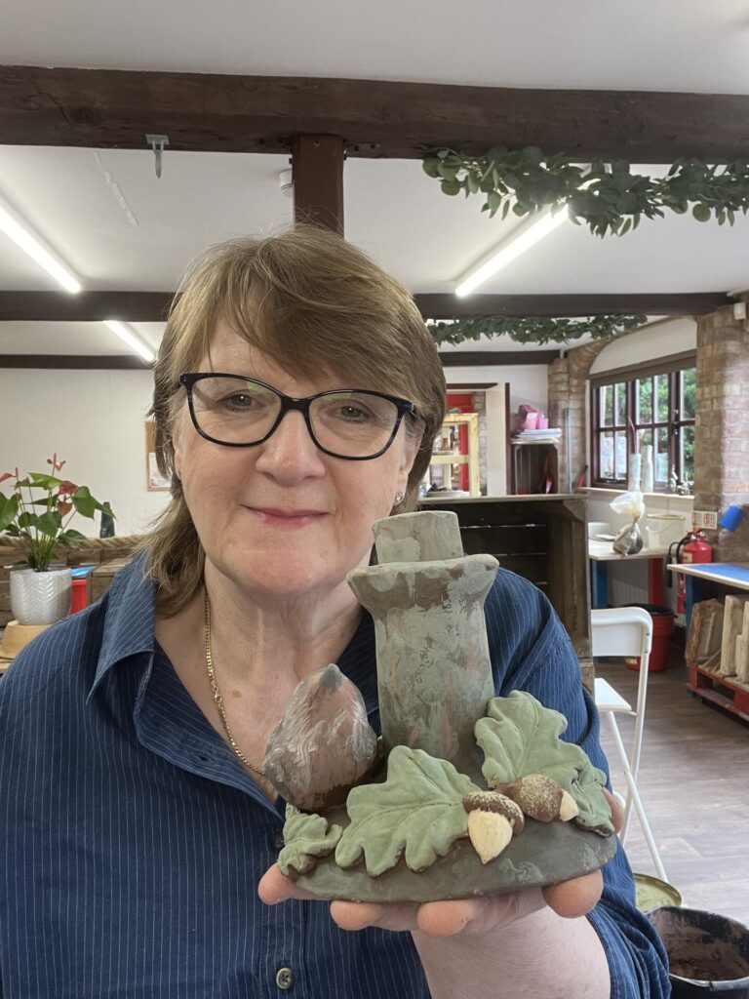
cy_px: 500
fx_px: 865
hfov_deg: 46.8
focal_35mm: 30
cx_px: 374
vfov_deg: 60.0
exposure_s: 1/50
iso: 80
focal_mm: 2.71
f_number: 2.2
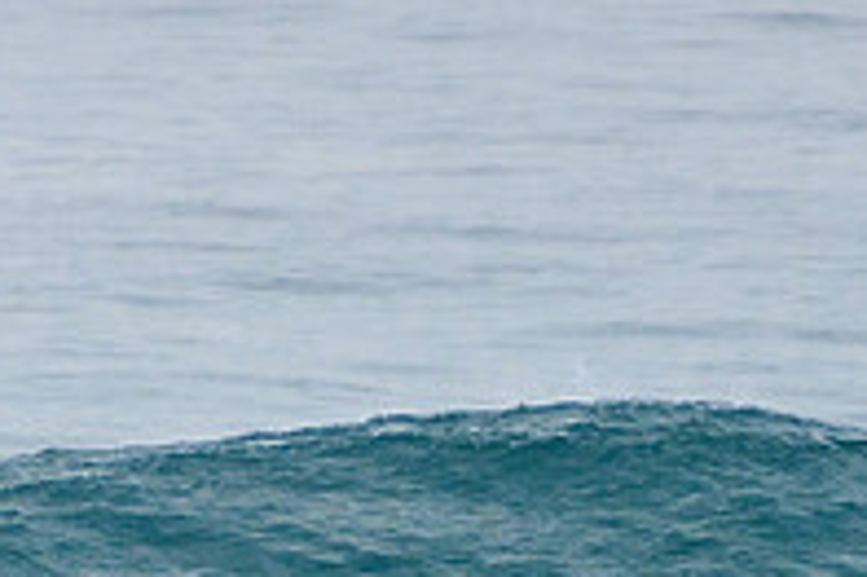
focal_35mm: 1618
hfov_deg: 1.3
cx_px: -8
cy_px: 675
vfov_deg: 0.8
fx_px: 38933
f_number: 5.6
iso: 500
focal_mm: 400
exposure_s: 1/1250
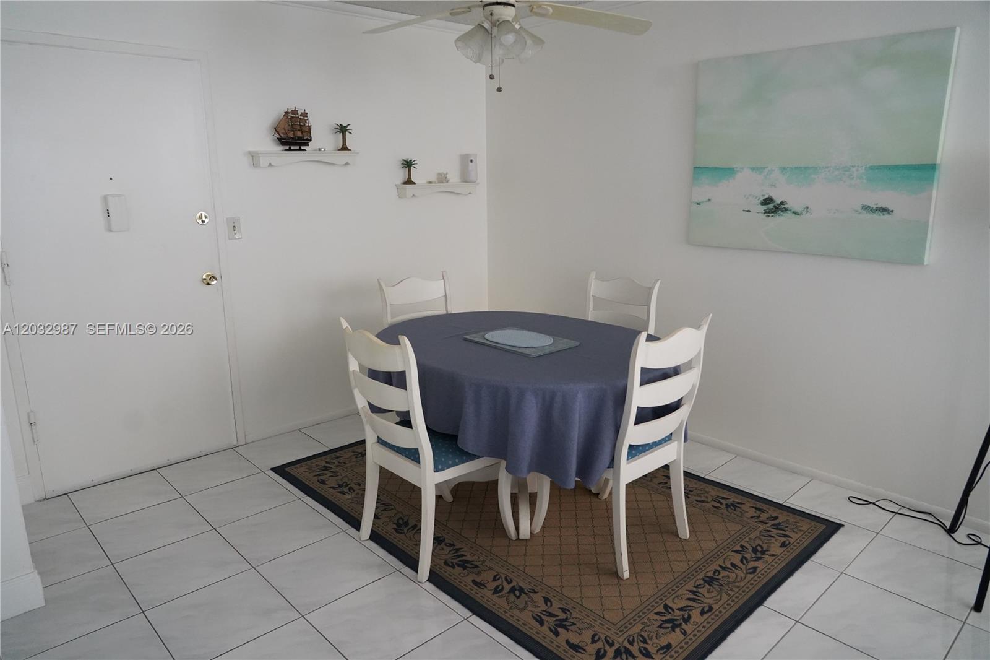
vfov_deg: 53.1
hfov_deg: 73.8
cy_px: 330
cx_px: 495
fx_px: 660
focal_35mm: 24
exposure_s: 1/160
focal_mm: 24
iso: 6400
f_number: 4
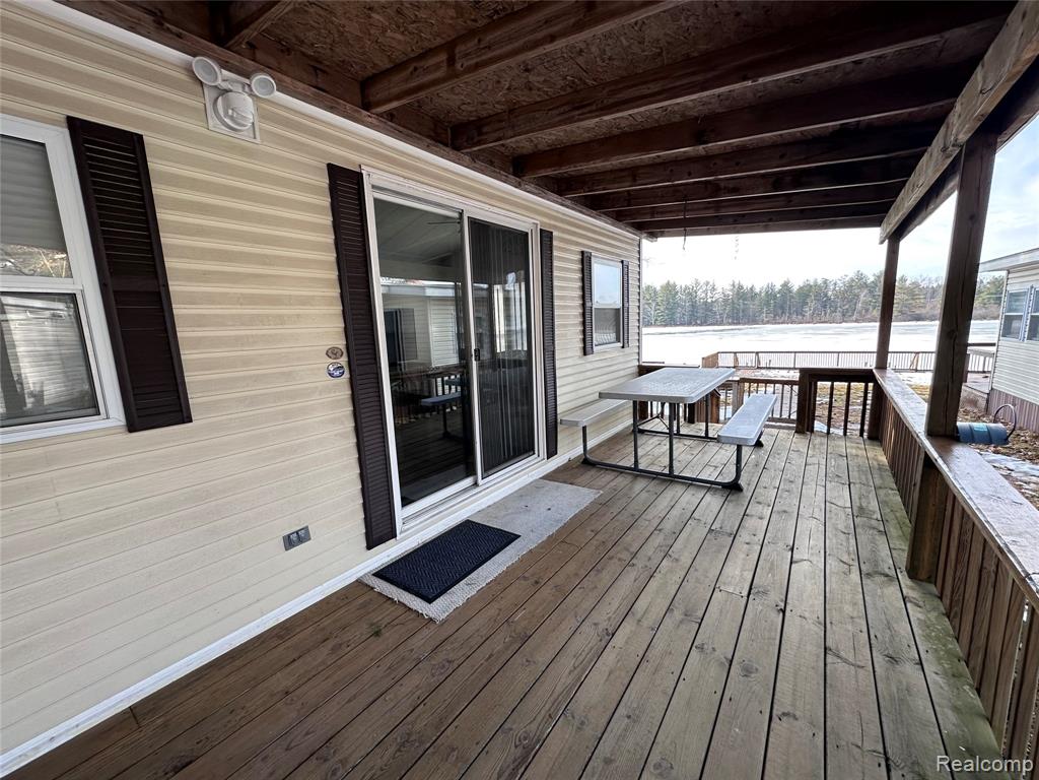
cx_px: 520
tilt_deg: -8.2
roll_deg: +2.3
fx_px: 420
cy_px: 390
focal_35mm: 14
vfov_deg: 85.7
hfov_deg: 102.1
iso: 40
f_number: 2.2
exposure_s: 1/227
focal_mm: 2.22
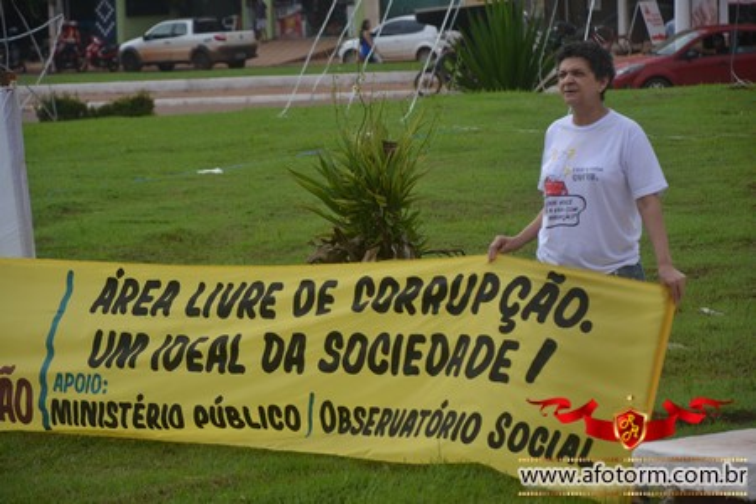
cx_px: 378
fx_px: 3528
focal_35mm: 168
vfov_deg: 8.2
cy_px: 252
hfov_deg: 12.2
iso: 125
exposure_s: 1/500
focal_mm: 112
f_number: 5.6
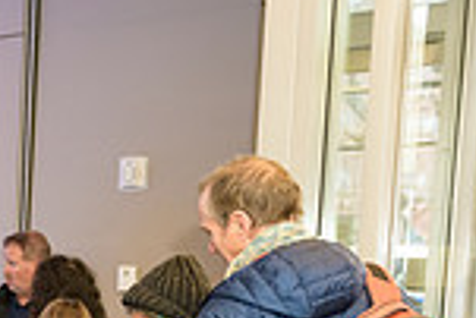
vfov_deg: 14.3
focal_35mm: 92
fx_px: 1218
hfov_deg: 18.7
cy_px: 417
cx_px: -299
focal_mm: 24
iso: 1000
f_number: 3.2
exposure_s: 1/125
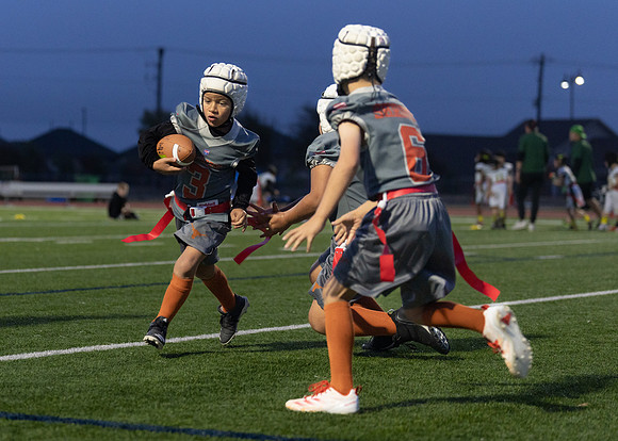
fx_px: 2029
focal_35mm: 116
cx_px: 233
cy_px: 184
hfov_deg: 17.3
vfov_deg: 12.4
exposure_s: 1/800
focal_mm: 82
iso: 1250
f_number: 2.8
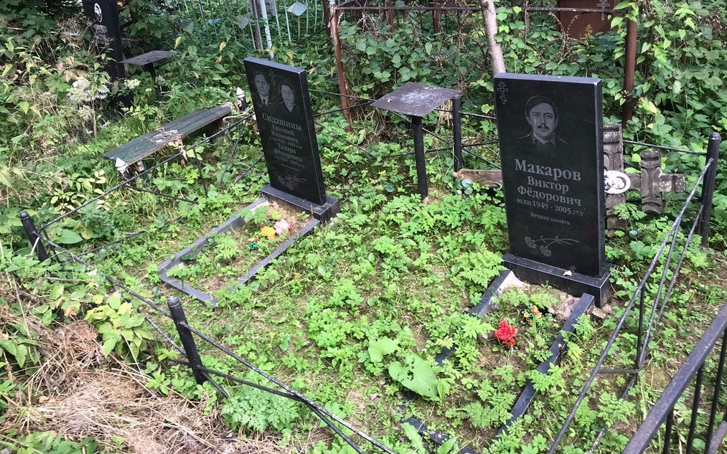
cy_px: 186
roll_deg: +14.0
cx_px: 367
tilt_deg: -28.2
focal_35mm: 30
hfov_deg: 62.9
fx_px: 594
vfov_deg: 41.7
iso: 25
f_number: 1.8
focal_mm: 3.99
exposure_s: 1/50
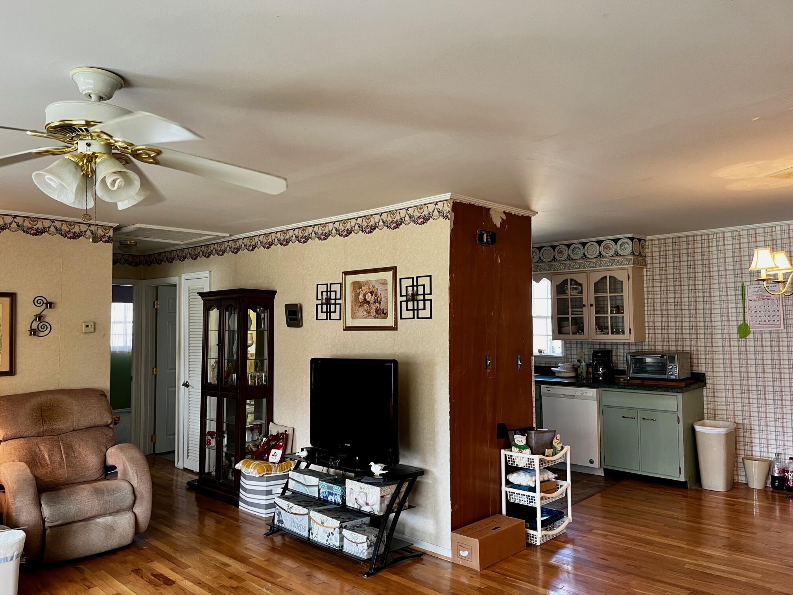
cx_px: 396
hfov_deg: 67.3
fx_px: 596
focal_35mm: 26
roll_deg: +0.6
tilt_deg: +1.5
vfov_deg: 53.1
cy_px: 298
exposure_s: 1/60
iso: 125
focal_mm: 5.1
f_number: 1.6
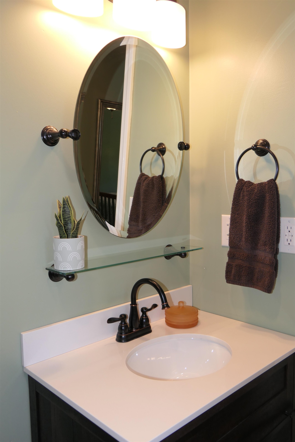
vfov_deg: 63.7
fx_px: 356
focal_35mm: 29
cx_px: 148
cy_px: 221
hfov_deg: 45.0
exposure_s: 1/60
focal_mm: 10.7
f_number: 3.1
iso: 200
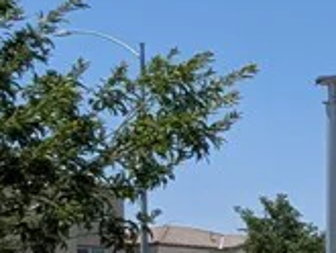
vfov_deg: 14.5
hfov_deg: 12.9
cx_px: 889
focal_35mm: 99
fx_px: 962
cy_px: 304
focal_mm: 2.35
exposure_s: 1/2326
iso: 58
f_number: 2.2
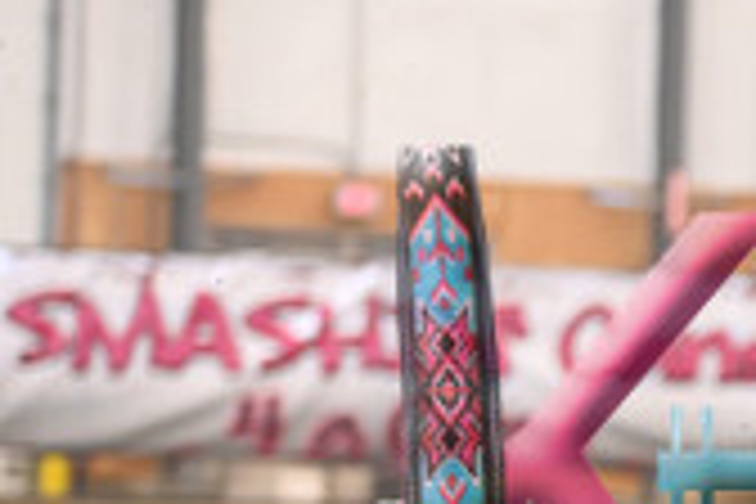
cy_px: 466
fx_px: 8819
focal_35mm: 420
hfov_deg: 4.9
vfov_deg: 3.3
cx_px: 1233
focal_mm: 122
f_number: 3.2
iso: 1600
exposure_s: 1/250
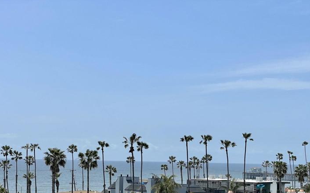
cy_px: 167
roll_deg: -0.9
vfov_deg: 16.1
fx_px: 676
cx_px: 214
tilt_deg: +0.2
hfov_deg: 25.7
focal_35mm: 80
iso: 25
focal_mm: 6
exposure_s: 1/3425
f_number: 2
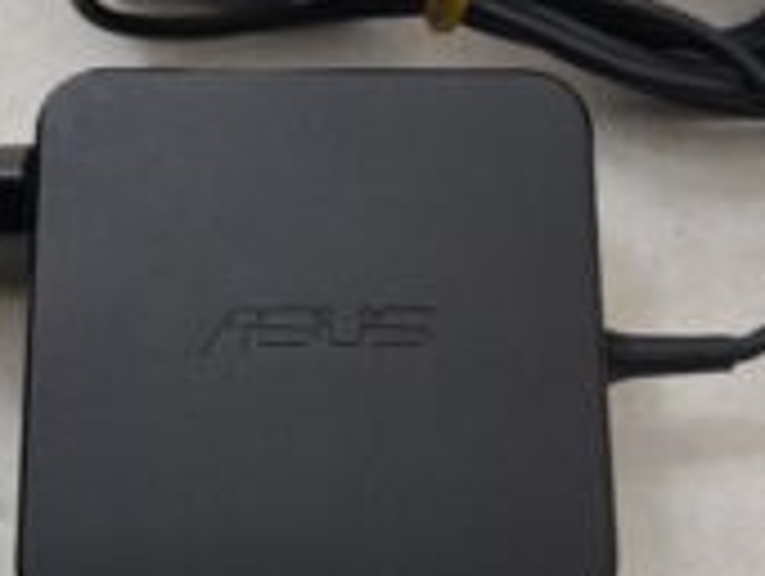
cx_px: 360
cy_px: 254
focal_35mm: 72
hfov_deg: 27.0
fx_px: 1593
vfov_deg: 20.5
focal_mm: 6.57
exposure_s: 1/50
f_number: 1.6
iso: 500
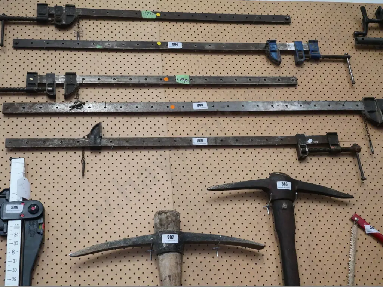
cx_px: 192
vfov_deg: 29.1
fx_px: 553
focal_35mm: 50
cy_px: 144
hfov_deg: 38.2
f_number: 4.5
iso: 3200
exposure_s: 1/320
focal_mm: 25
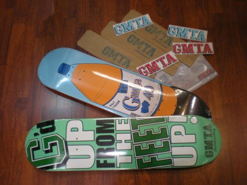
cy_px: 92
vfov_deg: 37.7
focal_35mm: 38
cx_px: 124
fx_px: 271
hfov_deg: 49.0
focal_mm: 6.3
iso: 161
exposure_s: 1/54
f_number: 3.1
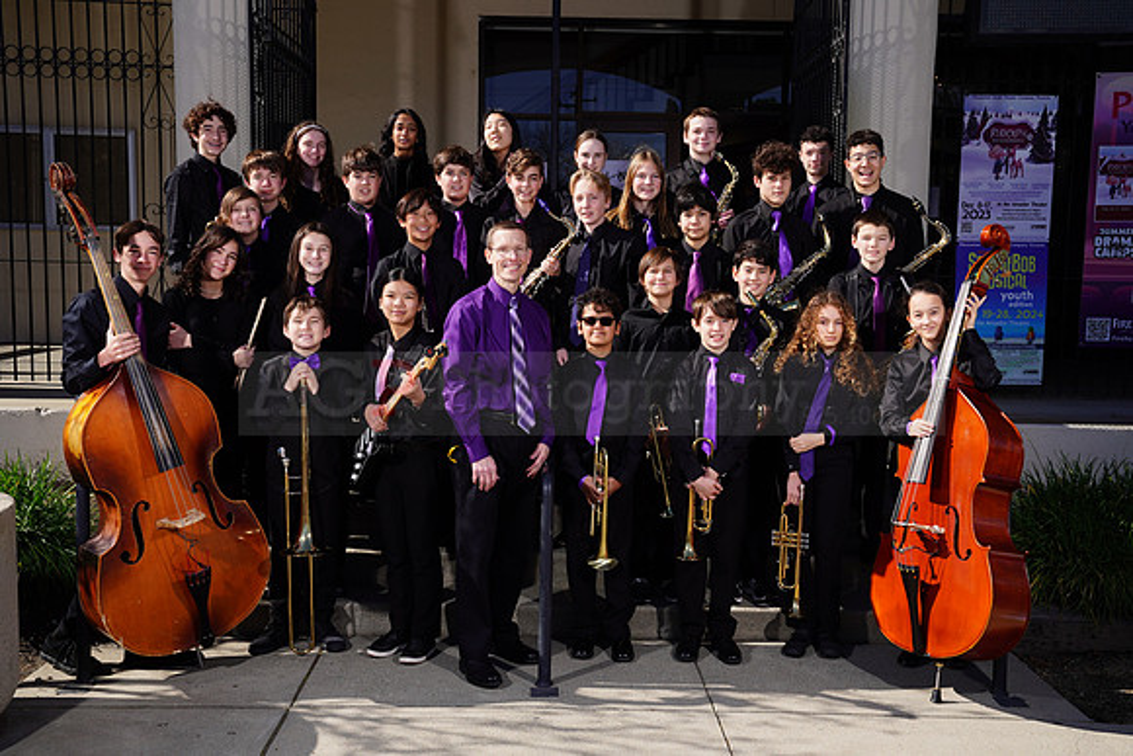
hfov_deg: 49.5
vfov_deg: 34.2
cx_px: 566
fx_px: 1228
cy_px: 378
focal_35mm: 39
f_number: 10
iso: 100
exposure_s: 1/250
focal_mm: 39
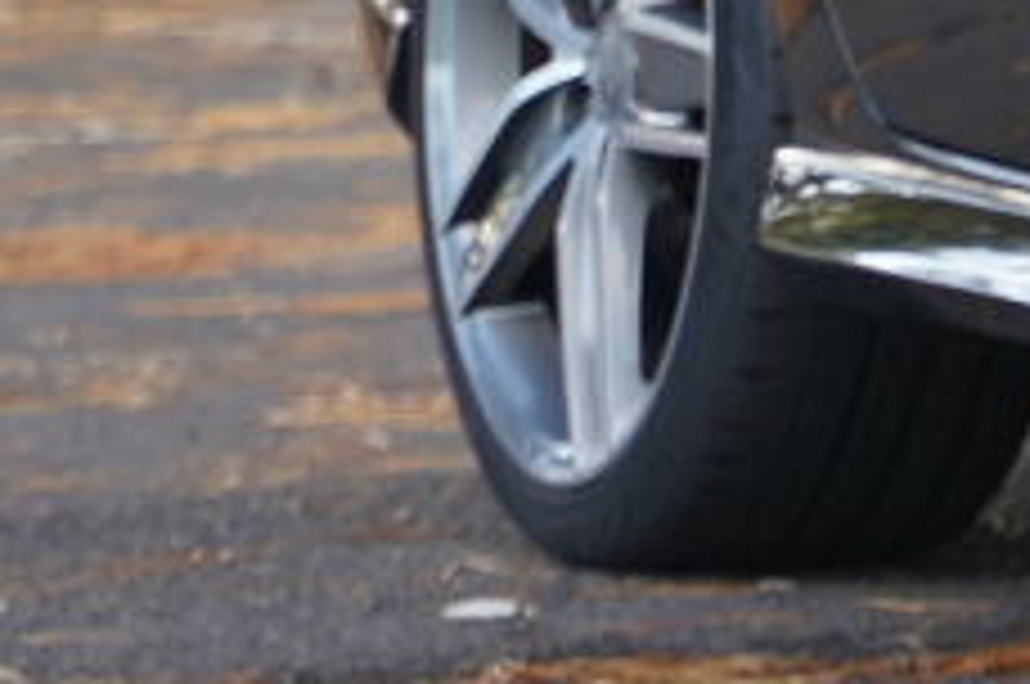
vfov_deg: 3.0
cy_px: -522
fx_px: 12871
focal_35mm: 450
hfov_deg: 4.4
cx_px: 3301
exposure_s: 1/80
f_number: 4
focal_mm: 64.5
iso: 160
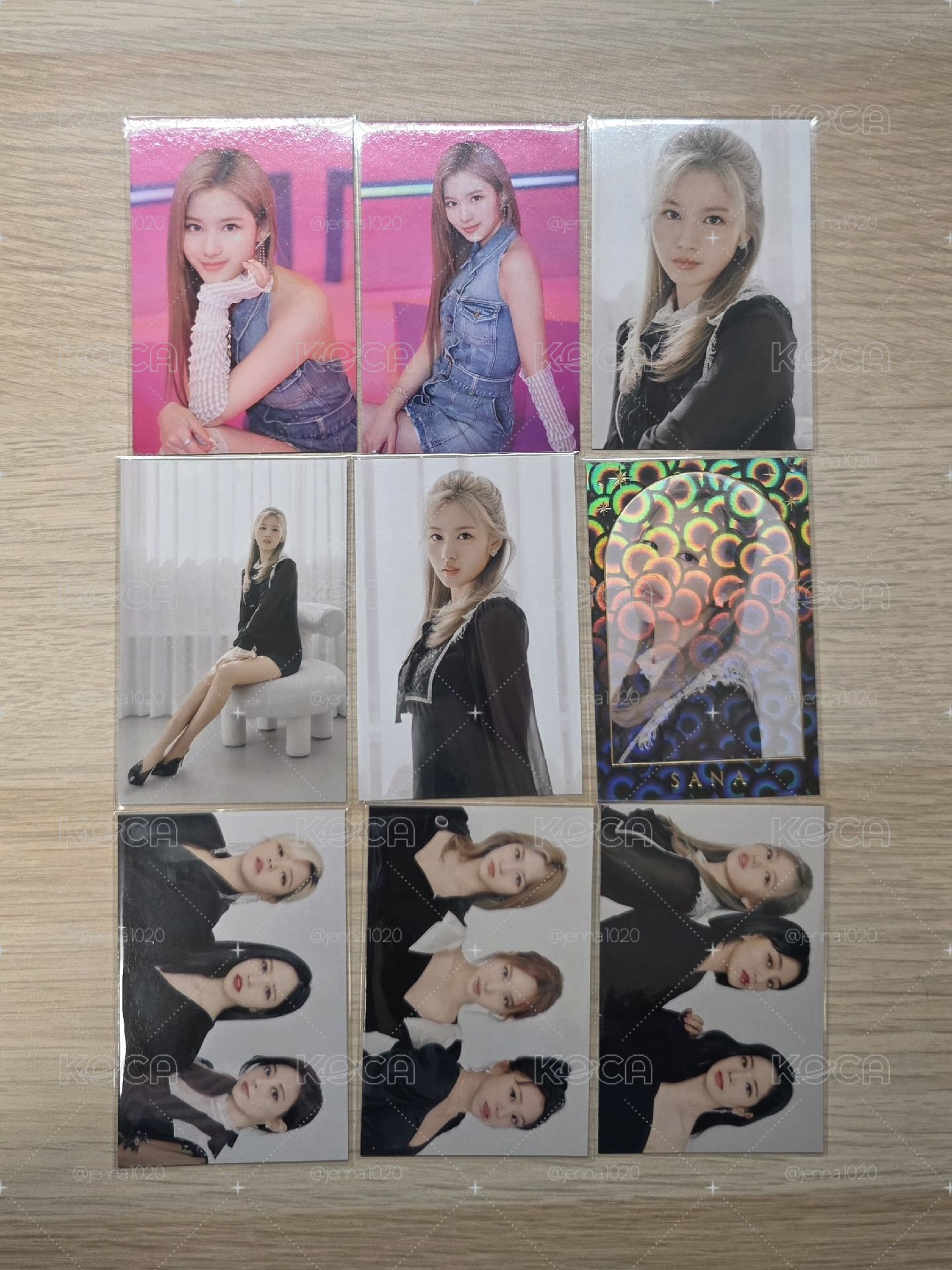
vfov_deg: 73.9
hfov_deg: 58.9
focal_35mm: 23
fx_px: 844
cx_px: 476
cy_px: 635
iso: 160
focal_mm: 6.3
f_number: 1.7
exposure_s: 1/120
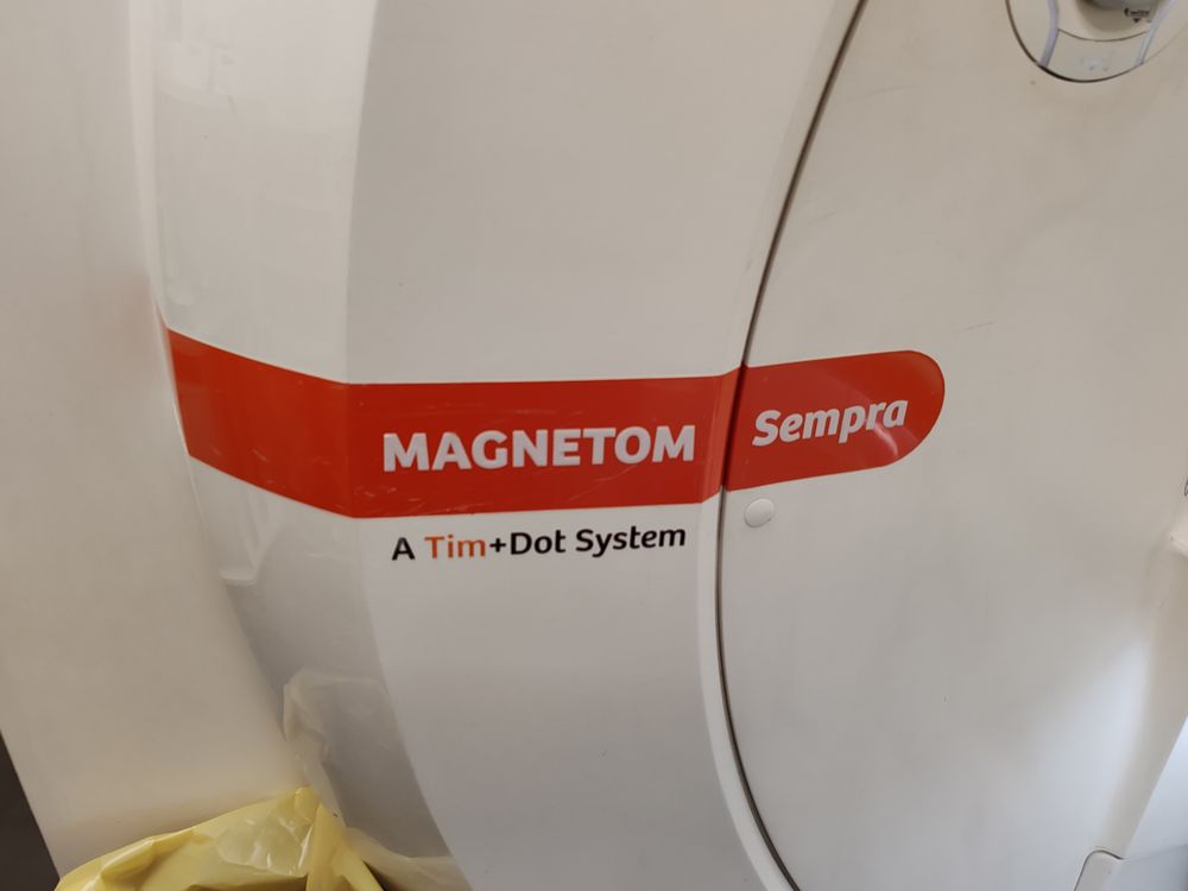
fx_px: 927
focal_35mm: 27
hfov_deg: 65.3
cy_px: 446
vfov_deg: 51.4
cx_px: 594
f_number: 1.9
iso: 500
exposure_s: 1/100
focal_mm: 6.12
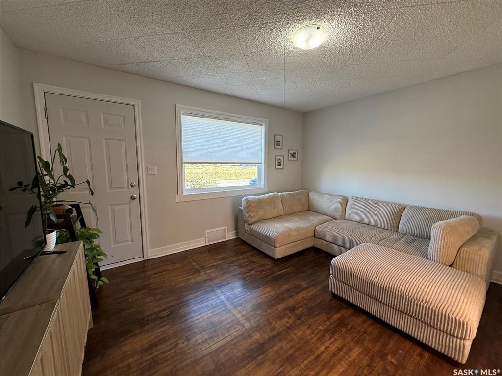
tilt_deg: -6.6
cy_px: 188
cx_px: 251
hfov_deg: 102.1
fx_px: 203
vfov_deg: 85.7
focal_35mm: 14
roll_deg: -1.3
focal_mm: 2.22
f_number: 2.2
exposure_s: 1/120
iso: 100
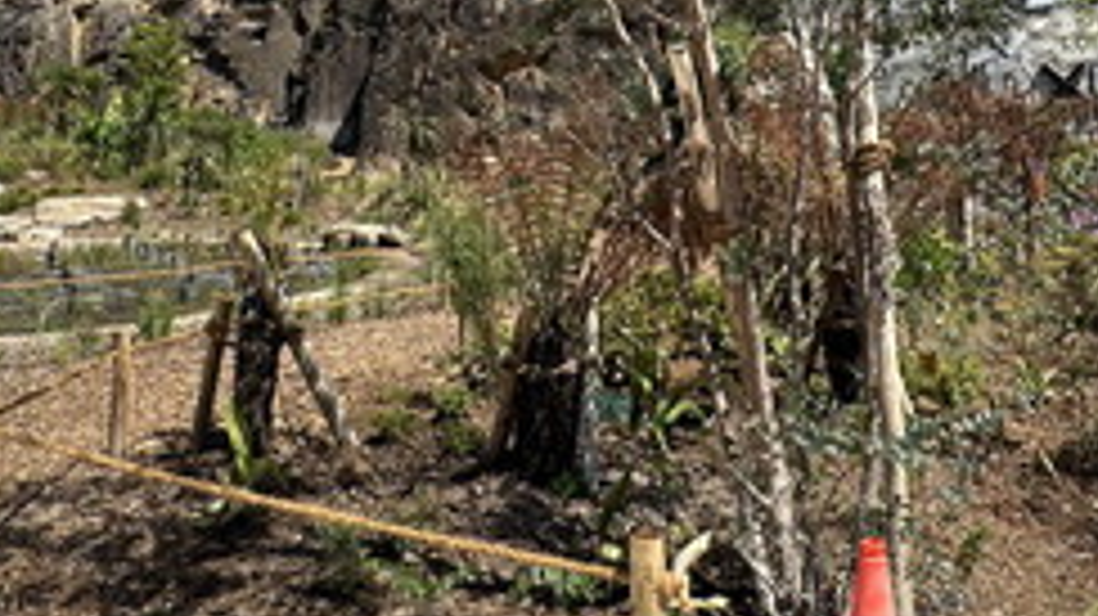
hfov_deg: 50.5
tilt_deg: +9.5
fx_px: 1164
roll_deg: +1.6
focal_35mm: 40
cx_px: 572
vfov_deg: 27.7
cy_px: -22
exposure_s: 1/1350
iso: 50
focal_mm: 2.22
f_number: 2.2
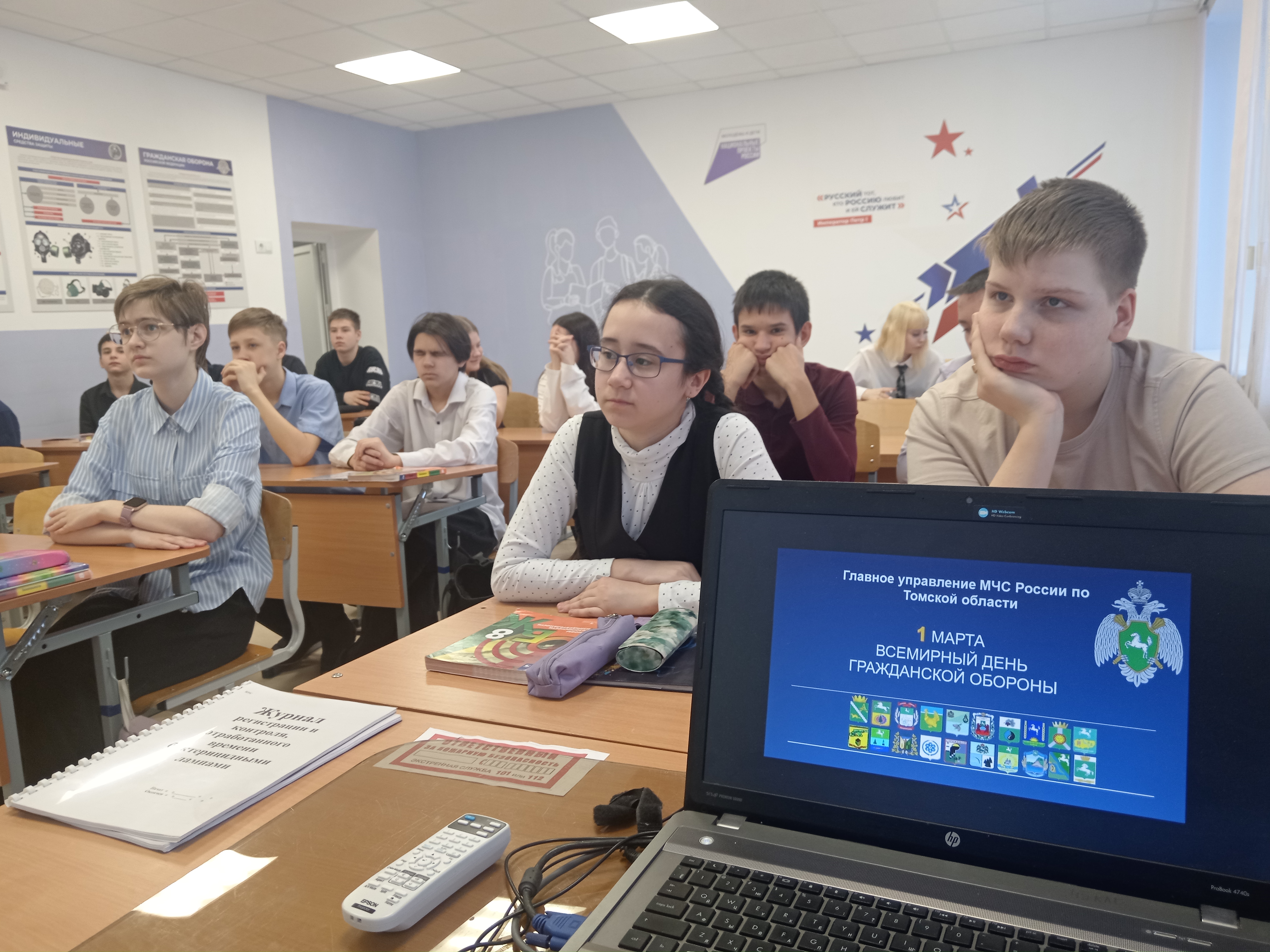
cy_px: 476
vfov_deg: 51.4
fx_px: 991
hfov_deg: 65.3
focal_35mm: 27
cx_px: 635
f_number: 1.9
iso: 360
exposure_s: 1/50
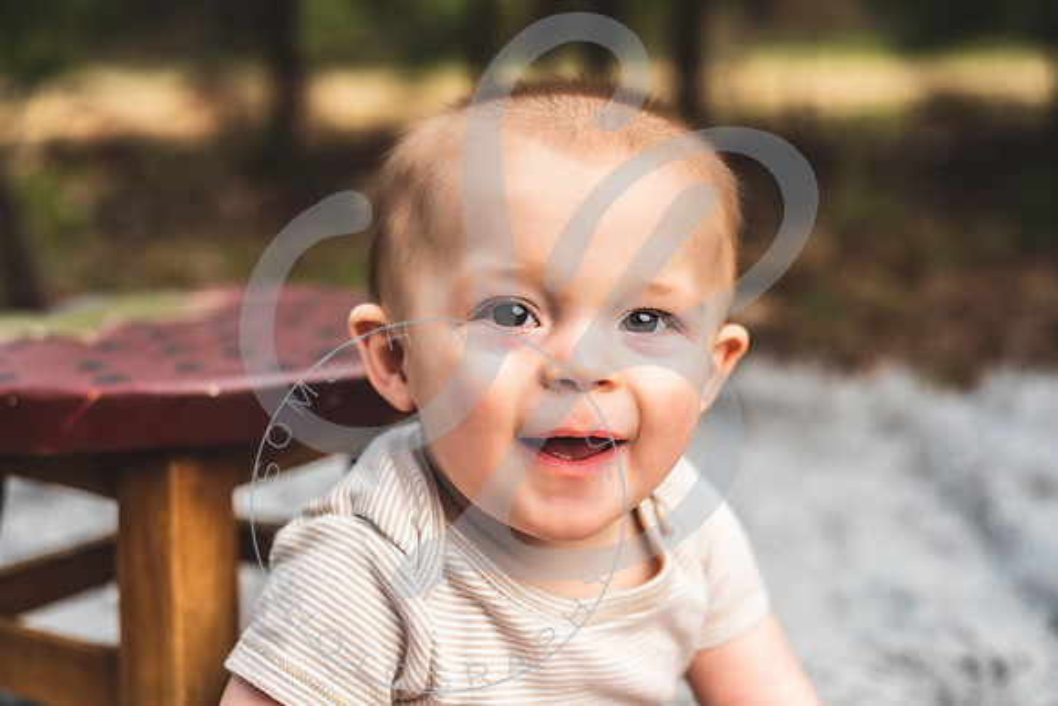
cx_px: 529
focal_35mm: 50
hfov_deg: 39.6
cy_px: 353
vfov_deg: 27.0
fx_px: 1470
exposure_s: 1/1600
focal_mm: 50
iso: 100
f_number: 2.8
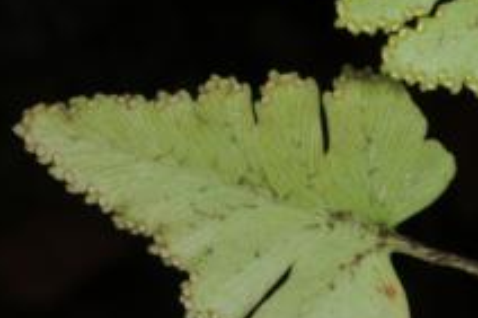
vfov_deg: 5.4
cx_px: 559
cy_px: -15
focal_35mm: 255
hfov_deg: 8.0
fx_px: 3383
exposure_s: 1/60
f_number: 22
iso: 200
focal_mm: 60
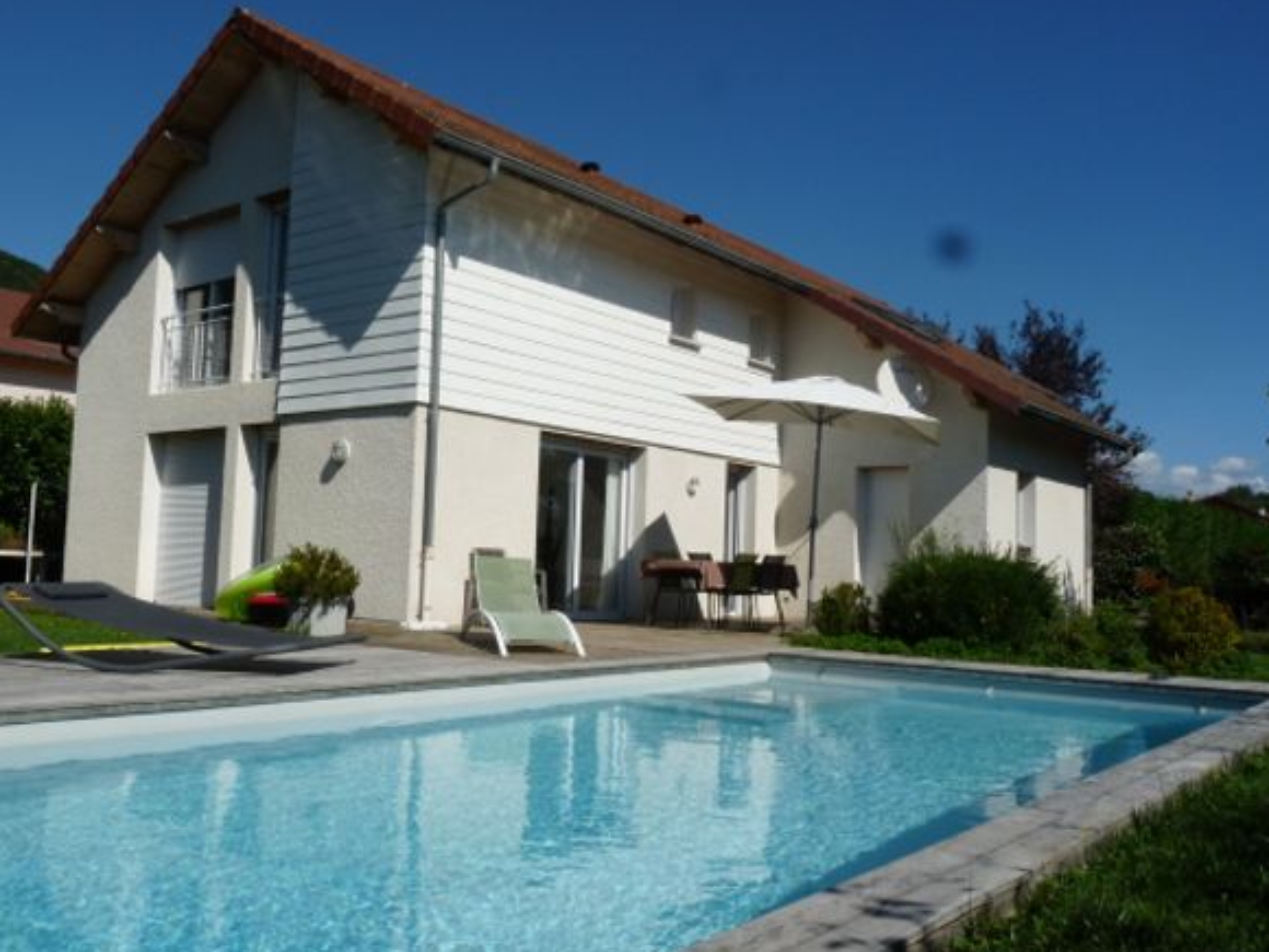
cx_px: 652
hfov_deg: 60.0
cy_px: 477
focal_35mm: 30
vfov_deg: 46.8
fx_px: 1100
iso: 100
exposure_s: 1/400
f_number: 8
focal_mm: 5.2
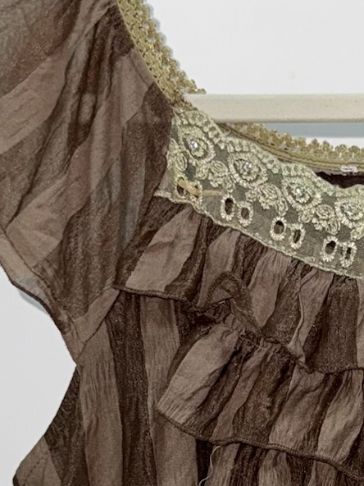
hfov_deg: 17.3
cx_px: 385
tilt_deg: -6.7
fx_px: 1164
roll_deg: -0.1
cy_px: 605
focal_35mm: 83
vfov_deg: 21.6
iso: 100
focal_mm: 6.76
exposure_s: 1/56
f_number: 1.78
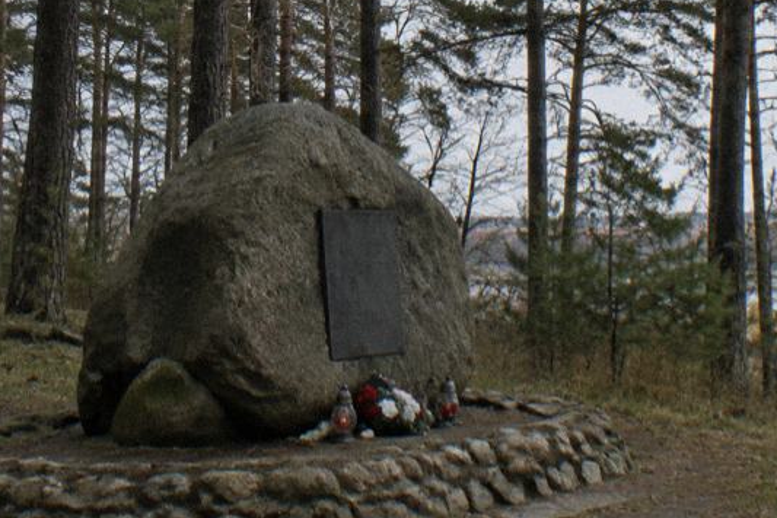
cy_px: 282
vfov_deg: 11.4
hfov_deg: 16.9
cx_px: 657
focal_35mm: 120
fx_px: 2589
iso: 200
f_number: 4
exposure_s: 1/800
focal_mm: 64
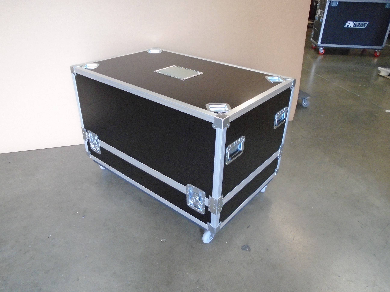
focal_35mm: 26
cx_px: 195
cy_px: 146
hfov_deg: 67.3
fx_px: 293
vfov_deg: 53.1
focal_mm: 4.6
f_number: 3.2
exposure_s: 1/40
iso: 500
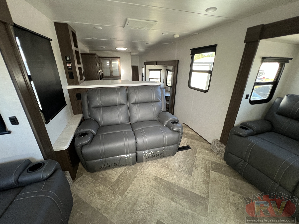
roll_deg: -1.8
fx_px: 112
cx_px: 150
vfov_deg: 89.9
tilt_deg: -24.9
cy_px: 112
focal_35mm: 13
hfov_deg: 106.2
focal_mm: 1.57
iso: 250
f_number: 1.8
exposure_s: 1/68
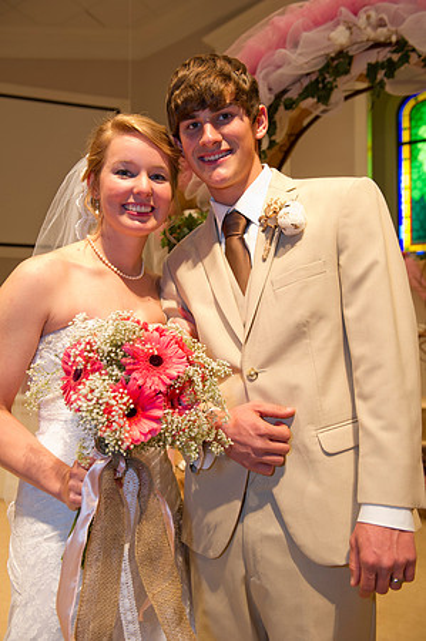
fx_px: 605
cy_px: 320
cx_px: 213
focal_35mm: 34
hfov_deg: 38.8
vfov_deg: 55.8
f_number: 4.5
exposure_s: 1/125
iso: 1600
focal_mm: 34
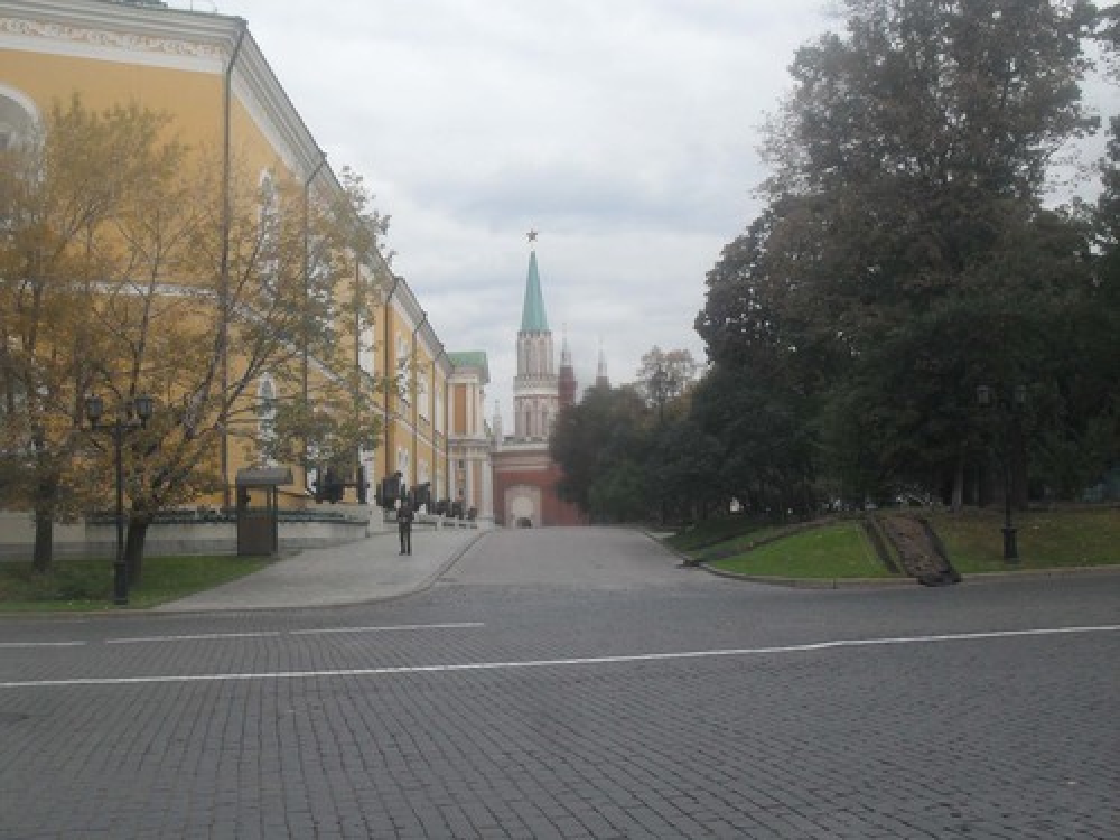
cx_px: 560
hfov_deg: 49.0
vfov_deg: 37.7
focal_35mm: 38
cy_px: 420
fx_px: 1229
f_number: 8.3
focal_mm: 6.3
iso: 80
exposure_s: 1/90
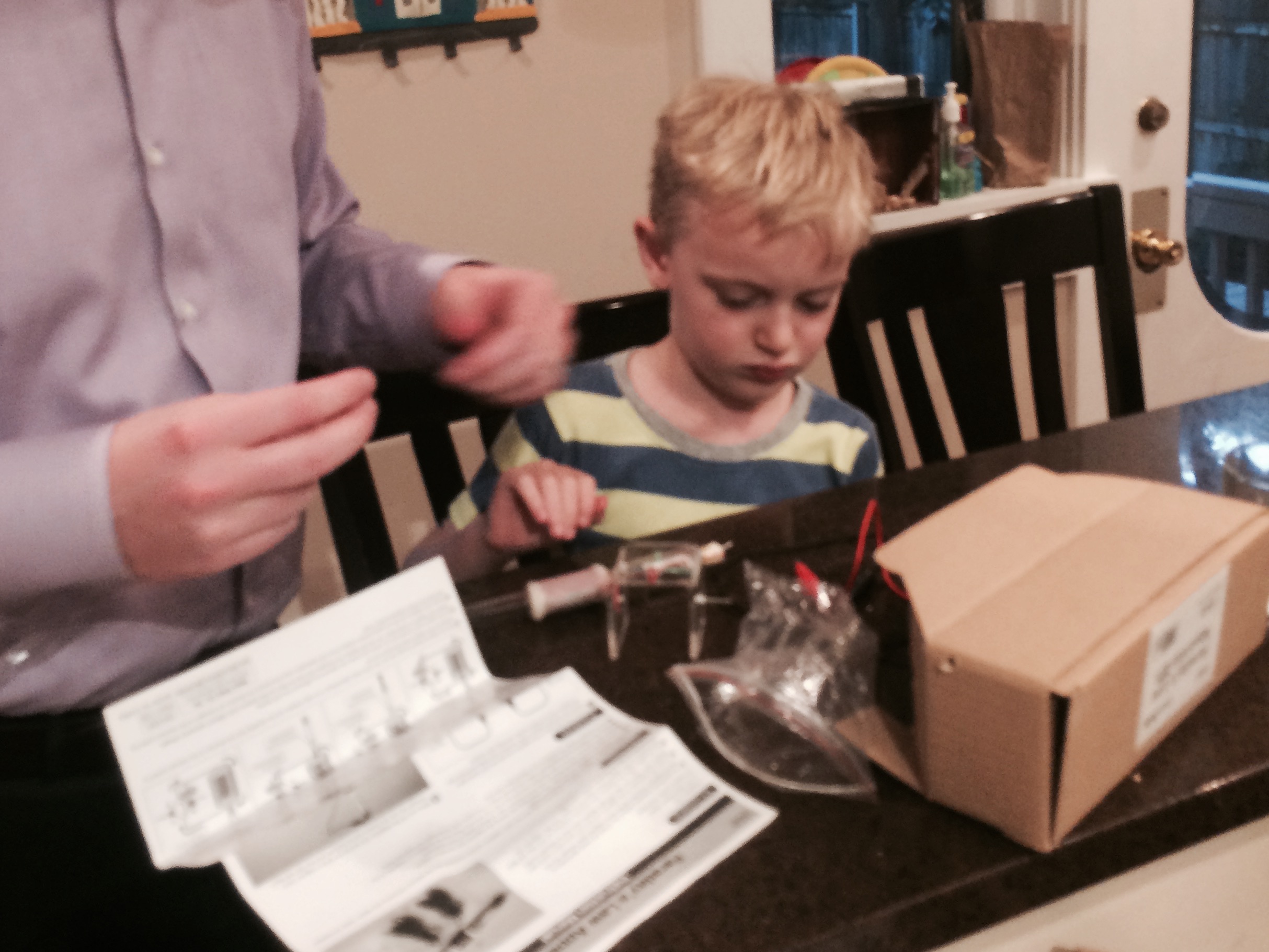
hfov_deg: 47.9
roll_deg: +5.0
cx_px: 632
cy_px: 292
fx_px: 1430
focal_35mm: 39
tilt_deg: -13.2
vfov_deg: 36.3
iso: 125
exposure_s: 1/30
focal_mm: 4.15
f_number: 2.2
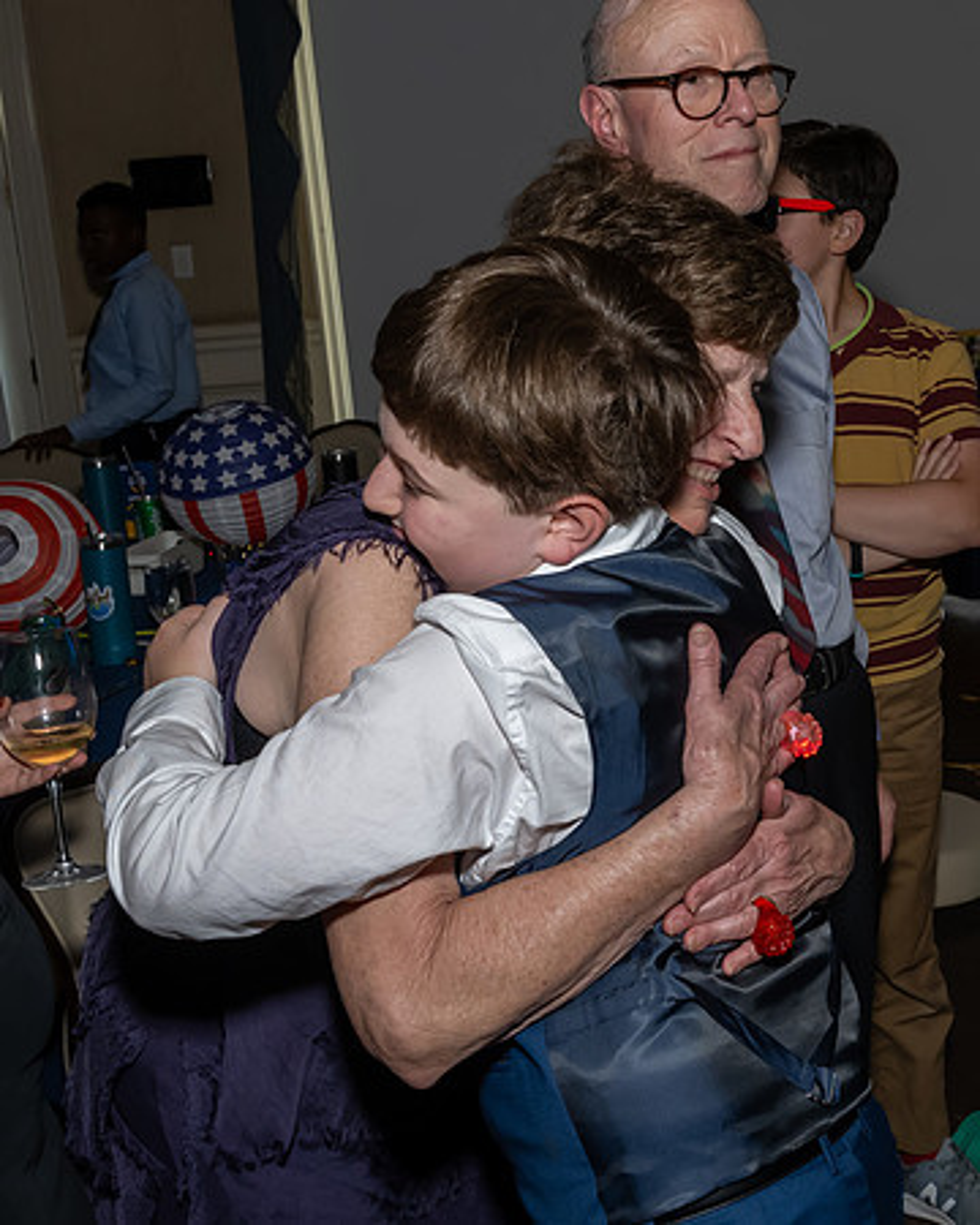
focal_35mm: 54
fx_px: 1941
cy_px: 545
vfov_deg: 35.0
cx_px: 755
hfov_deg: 27.9
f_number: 8
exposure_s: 1/250
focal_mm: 22
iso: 1000
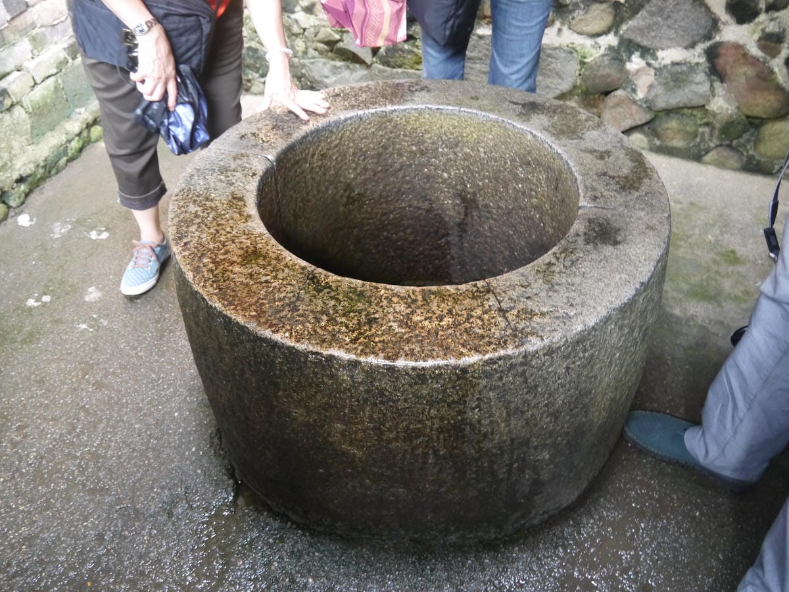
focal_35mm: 28
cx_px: 394
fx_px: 638
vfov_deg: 49.7
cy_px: 296
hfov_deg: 63.4
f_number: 3.5
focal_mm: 14
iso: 1000
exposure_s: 1/60
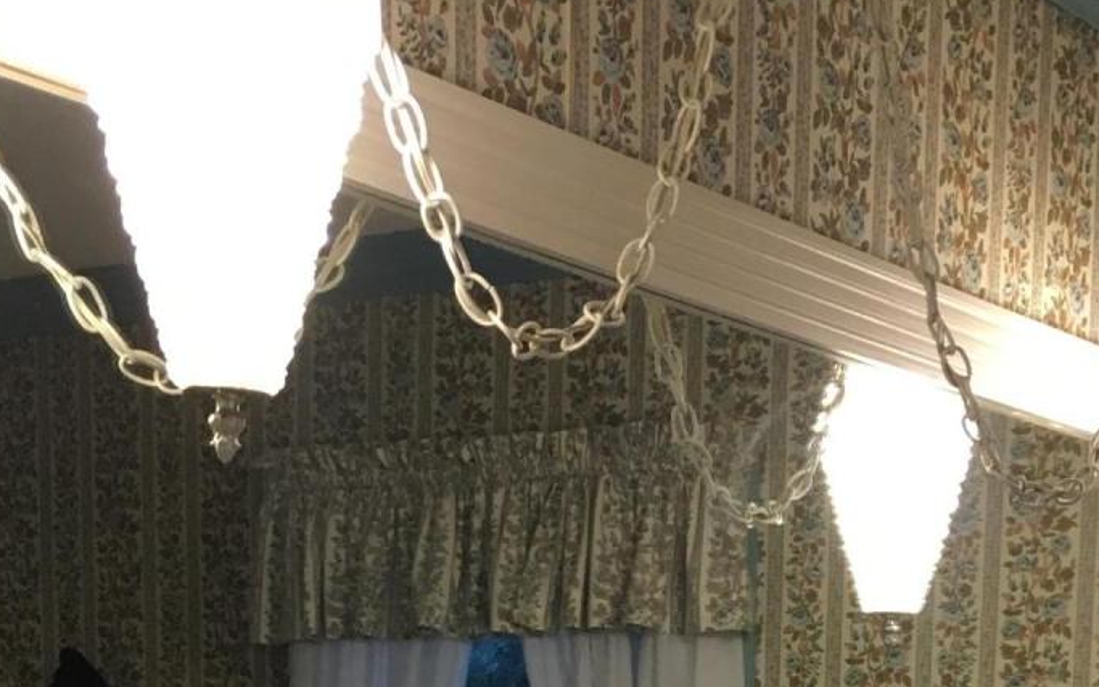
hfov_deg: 23.0
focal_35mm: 90
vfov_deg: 12.8
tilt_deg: -8.0
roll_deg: -0.3
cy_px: 1332
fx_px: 2696
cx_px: 648
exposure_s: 1/30
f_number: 2.2
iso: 32
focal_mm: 4.15
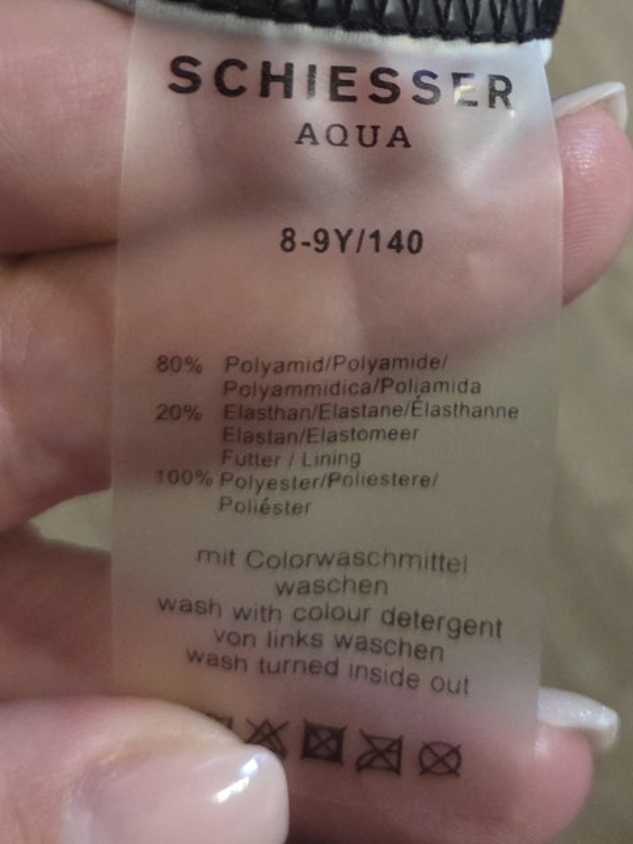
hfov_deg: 24.6
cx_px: 460
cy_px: 83
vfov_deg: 31.2
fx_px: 1439
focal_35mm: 59
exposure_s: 1/50
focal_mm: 5.4
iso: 1250
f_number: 1.8
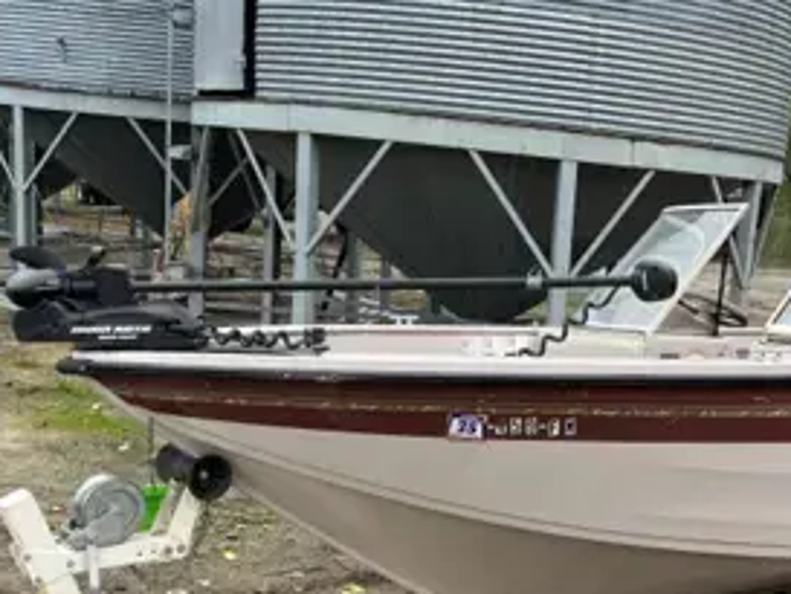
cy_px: 533
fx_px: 1395
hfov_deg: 31.1
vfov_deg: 23.4
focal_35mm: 61
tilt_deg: -12.2
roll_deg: -4.1
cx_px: 588
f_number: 1.5
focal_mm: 5.7
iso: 50
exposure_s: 1/539
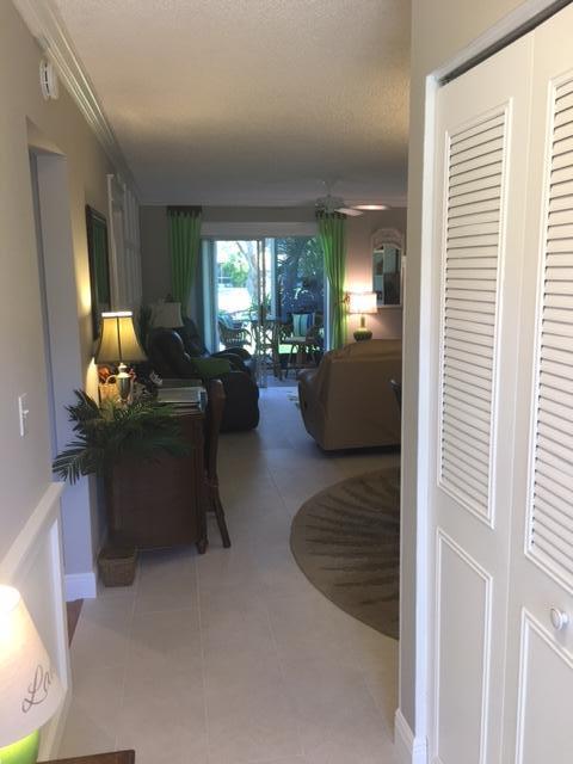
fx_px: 640
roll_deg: -1.0
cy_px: 382
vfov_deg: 61.7
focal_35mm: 29
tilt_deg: -10.0
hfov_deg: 48.2
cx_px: 286
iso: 40
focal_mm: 4.15
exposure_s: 1/30
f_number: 2.2
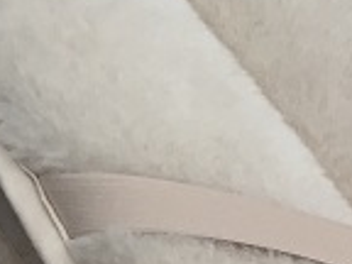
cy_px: 423
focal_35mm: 161
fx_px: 1637
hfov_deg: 11.3
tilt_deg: -42.5
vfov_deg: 8.9
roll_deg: -7.1
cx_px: 672
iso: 32
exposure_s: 1/33
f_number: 2.2
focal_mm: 4.15
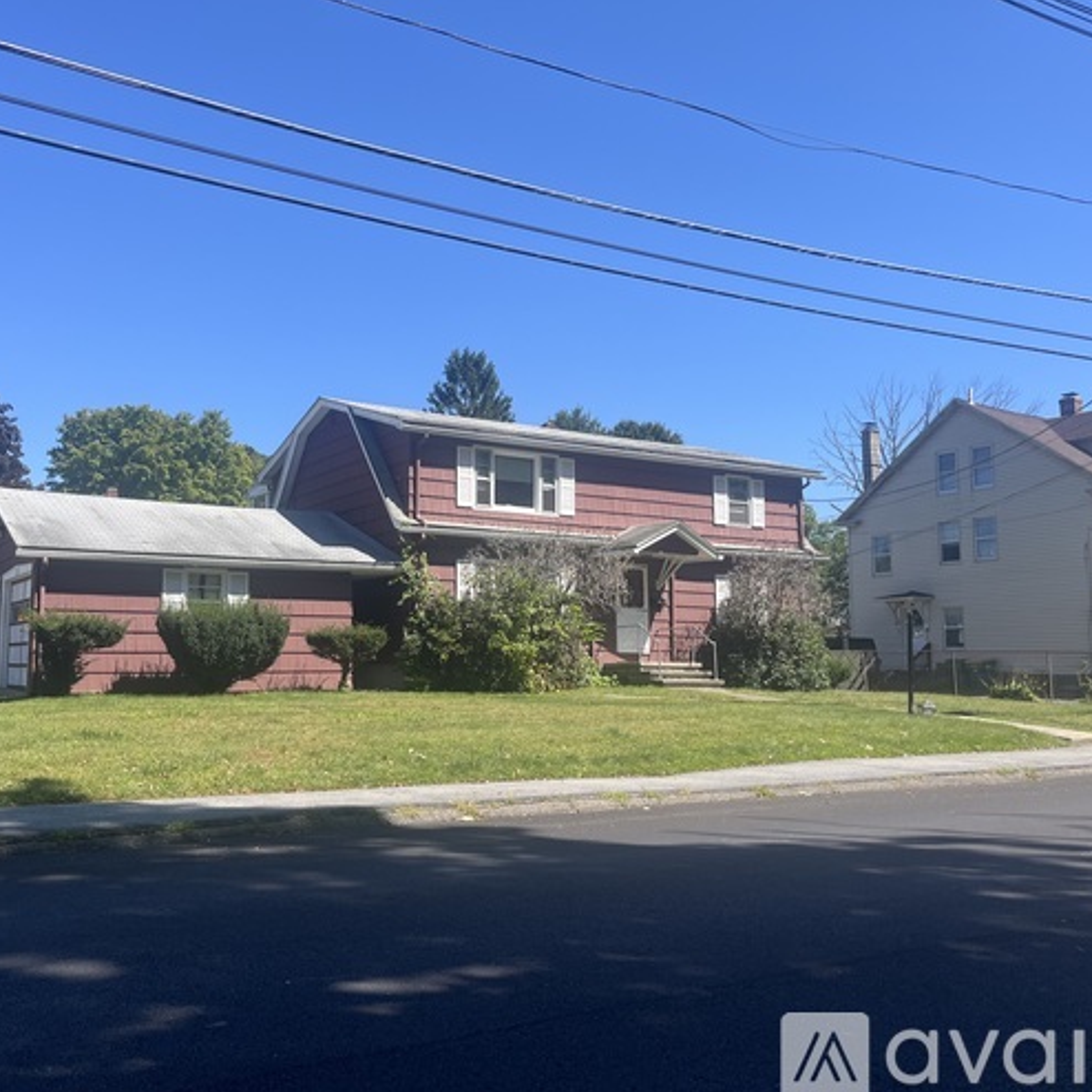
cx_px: 401
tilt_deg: +5.8
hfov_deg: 51.9
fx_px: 1106
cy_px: 548
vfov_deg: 52.5
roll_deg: +1.3
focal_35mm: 31
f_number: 1.6
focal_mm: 5.1
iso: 50
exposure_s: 1/2062
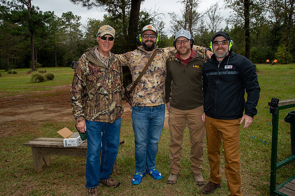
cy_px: 98
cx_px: 148
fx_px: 229
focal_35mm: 28
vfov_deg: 46.4
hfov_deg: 65.5
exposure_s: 1/250
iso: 320
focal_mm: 28
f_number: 5
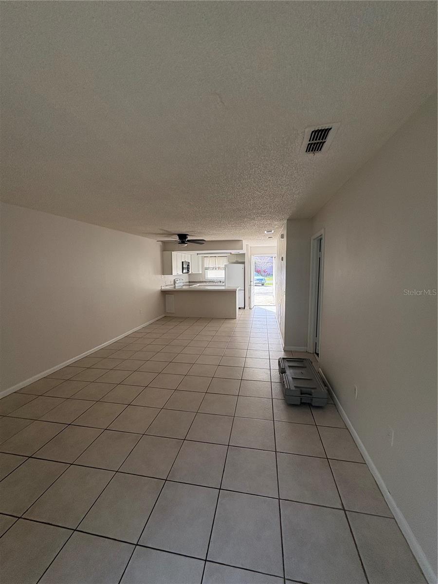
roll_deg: +0.1
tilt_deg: -5.4
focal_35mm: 14
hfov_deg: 85.7
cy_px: 292
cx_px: 219
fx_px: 236
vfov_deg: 102.1
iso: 100
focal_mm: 2.22
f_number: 2.2
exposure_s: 1/125
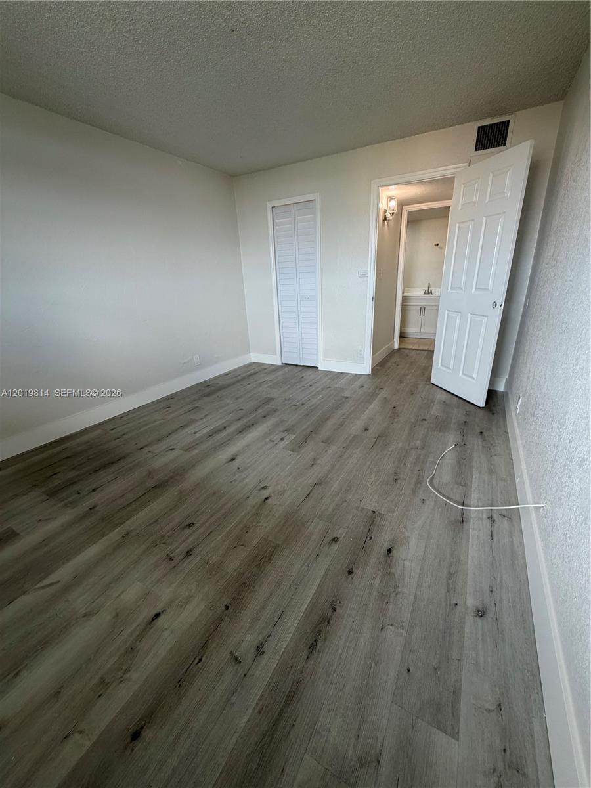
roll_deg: +2.6
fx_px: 319
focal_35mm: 14
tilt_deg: -19.8
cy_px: 394
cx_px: 296
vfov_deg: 102.1
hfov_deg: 85.7
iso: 160
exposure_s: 1/121
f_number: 2.2
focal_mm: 2.22
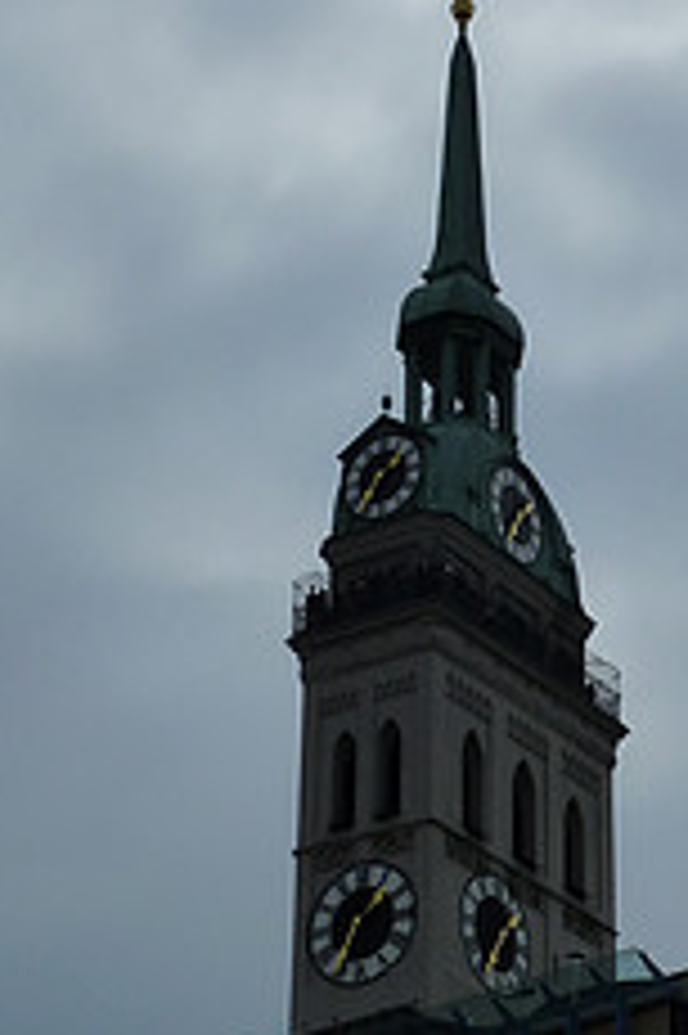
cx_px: 366
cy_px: 410
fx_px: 3215
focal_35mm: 112
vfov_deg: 18.3
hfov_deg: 12.2
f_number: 6.3
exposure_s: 1/1600
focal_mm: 9.1
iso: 125
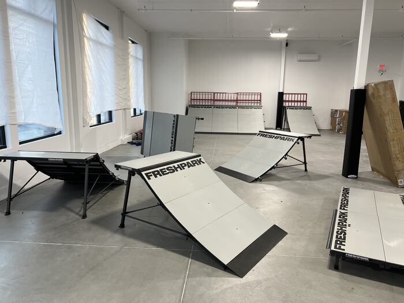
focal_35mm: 26
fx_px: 303
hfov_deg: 67.3
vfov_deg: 53.1
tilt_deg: -9.4
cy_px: 152
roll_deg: -0.5
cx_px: 202
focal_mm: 5.7
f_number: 1.5
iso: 64
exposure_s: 1/120
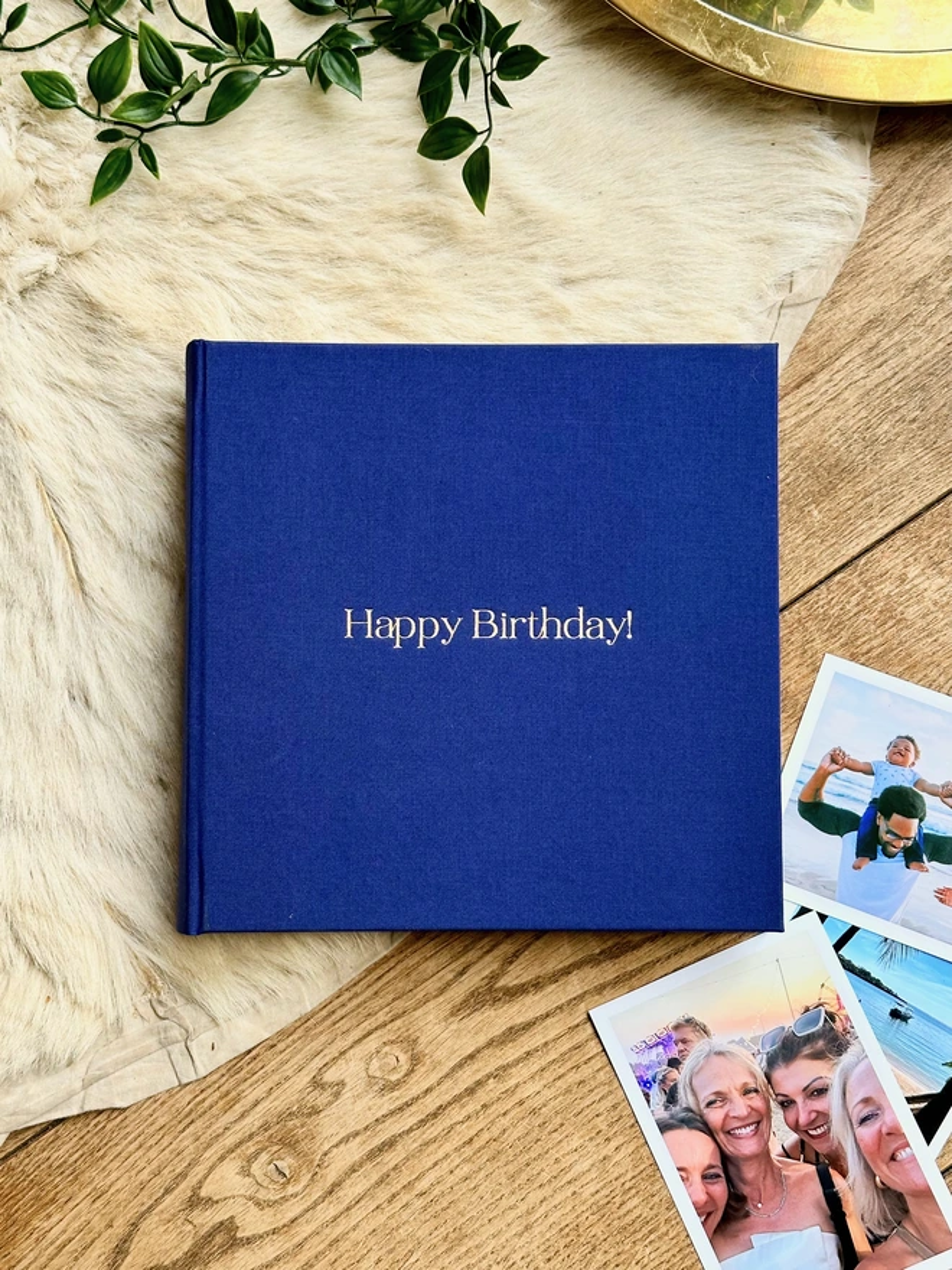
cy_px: 635
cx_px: 476
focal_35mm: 48
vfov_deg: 39.7
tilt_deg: -83.8
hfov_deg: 30.3
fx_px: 1760
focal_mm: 6.86
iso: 50
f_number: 1.78
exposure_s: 1/121
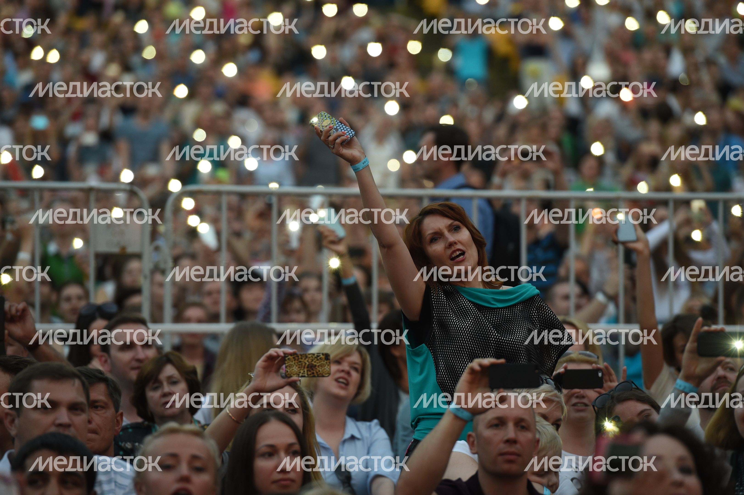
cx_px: 372
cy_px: 248
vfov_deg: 6.9
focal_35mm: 200
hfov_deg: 10.3
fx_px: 4131
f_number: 4
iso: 1600
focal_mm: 200
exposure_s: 1/320
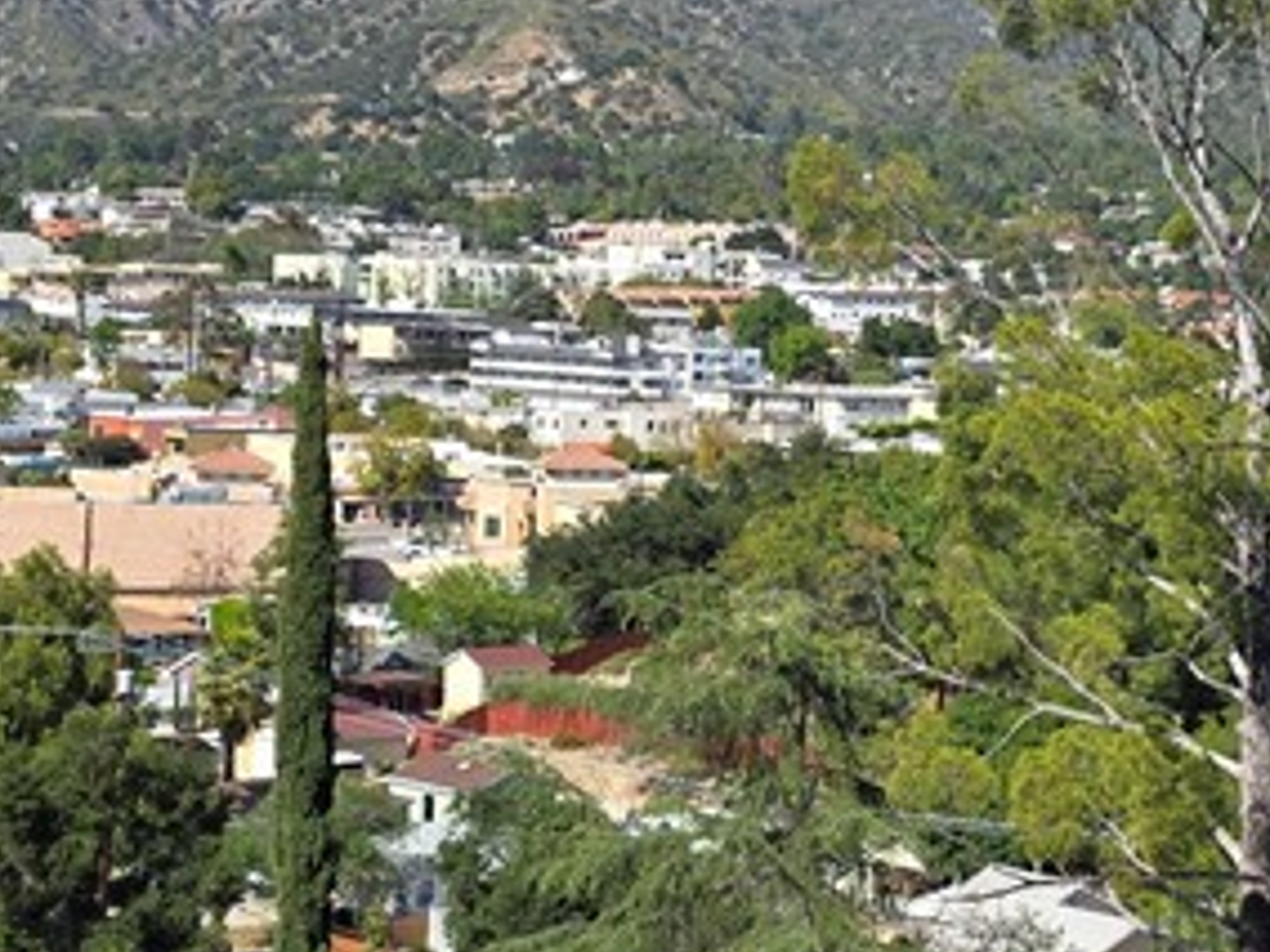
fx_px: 3045
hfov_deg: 23.5
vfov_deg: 17.8
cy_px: 451
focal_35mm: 83
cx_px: 827
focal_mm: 6.3
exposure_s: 1/4539
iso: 80
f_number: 1.7
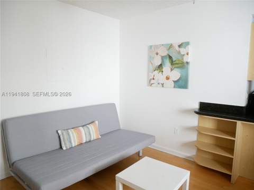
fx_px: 176
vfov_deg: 56.8
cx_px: 127
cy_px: 95
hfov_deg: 71.6
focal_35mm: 24
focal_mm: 12
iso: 640
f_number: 3.5
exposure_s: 1/60
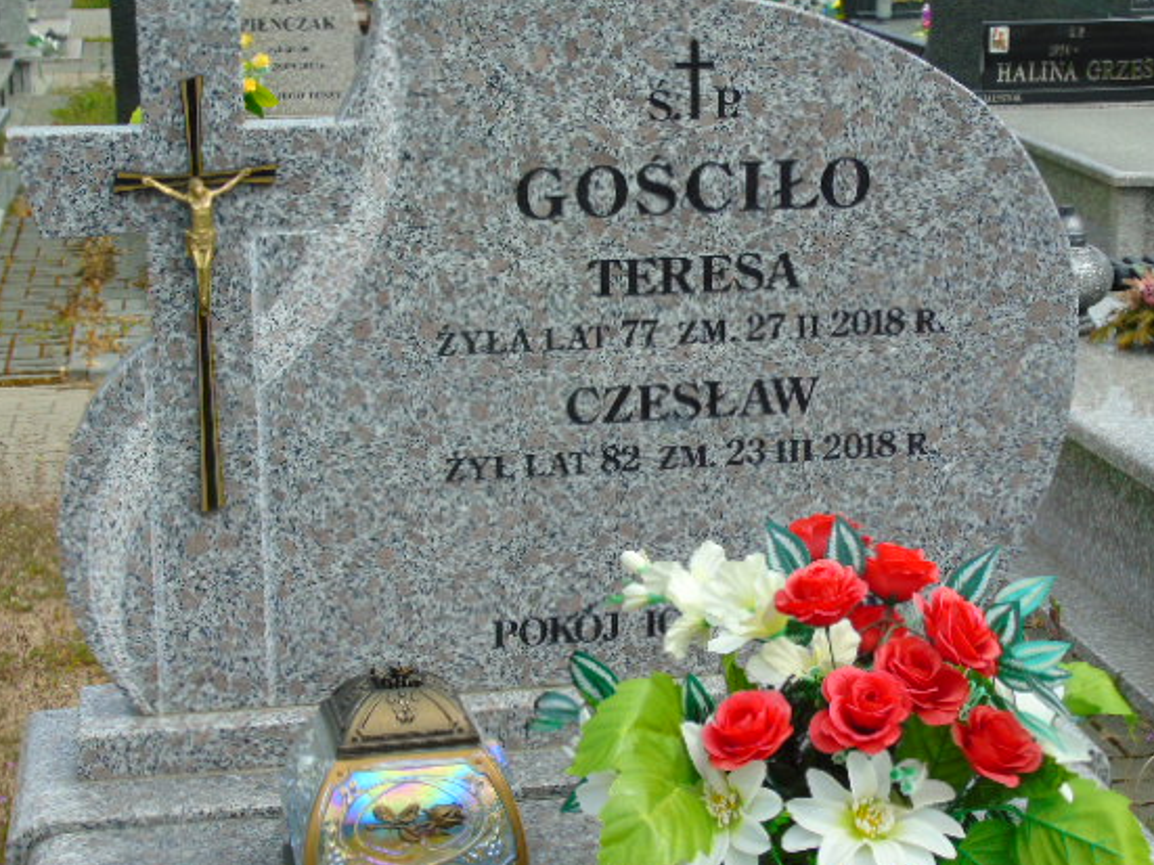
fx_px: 2400
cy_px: 461
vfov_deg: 20.4
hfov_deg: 27.0
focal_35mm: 72
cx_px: 622
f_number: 4.5
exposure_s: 1/400
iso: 80
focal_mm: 11
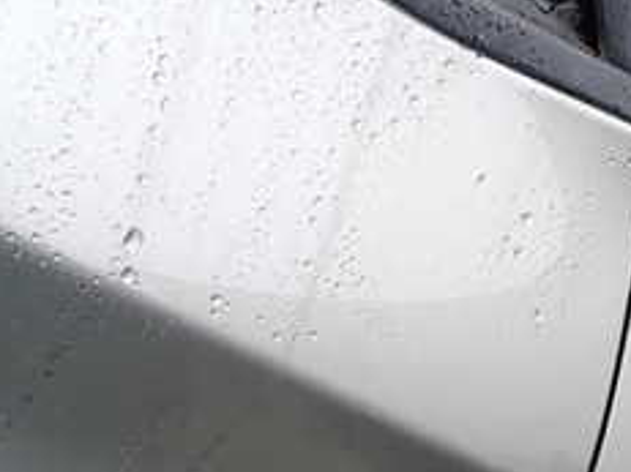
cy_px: 518
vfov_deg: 21.4
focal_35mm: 65
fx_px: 1184
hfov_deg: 27.0
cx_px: 721
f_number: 2.8
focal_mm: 4.5
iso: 100
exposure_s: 1/160
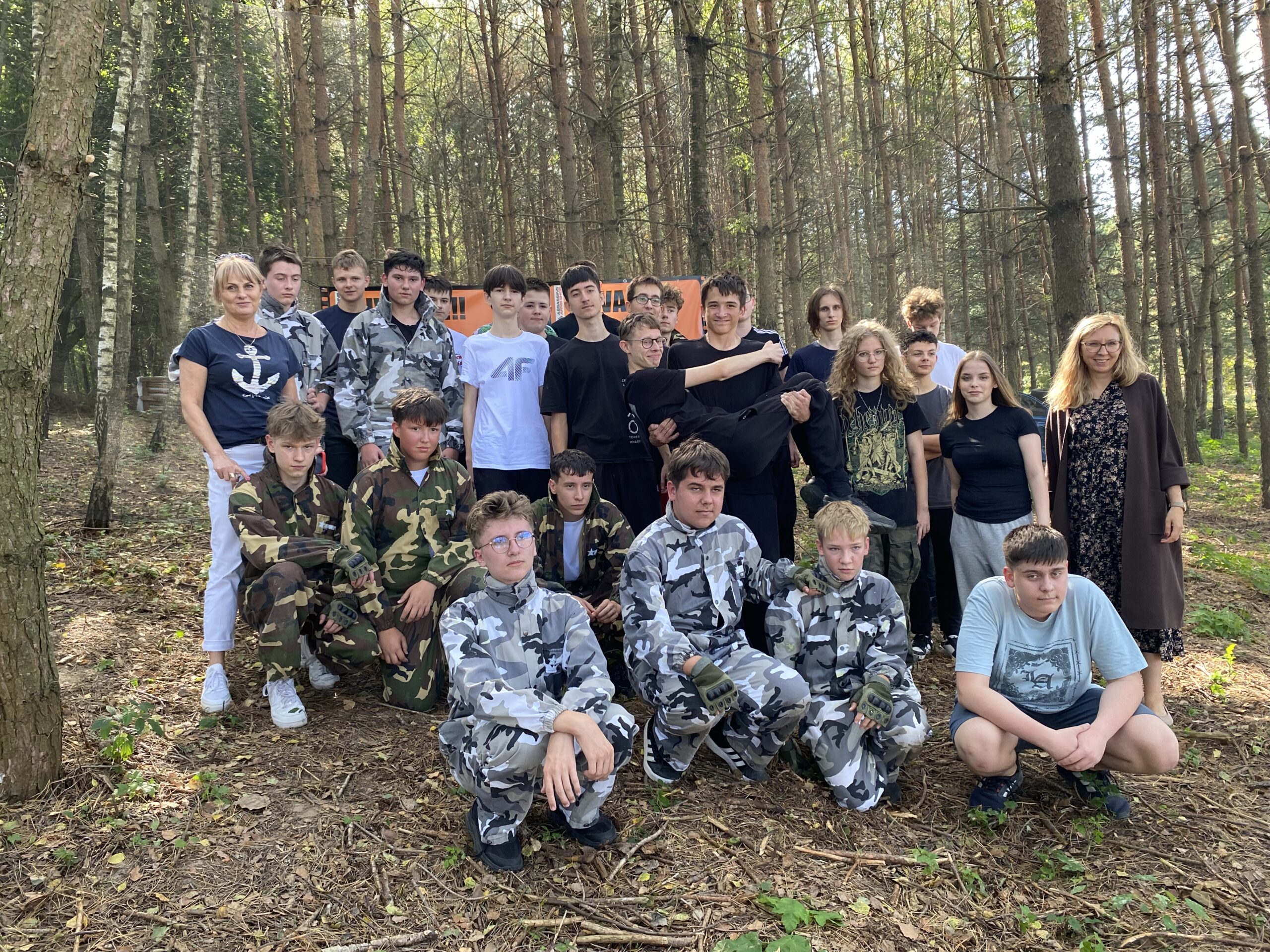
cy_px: 476
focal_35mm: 26
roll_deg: +6.0
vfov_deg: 53.1
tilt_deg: -1.1
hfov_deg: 67.3
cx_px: 635
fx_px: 954
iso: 125
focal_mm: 4.25
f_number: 1.8
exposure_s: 1/116
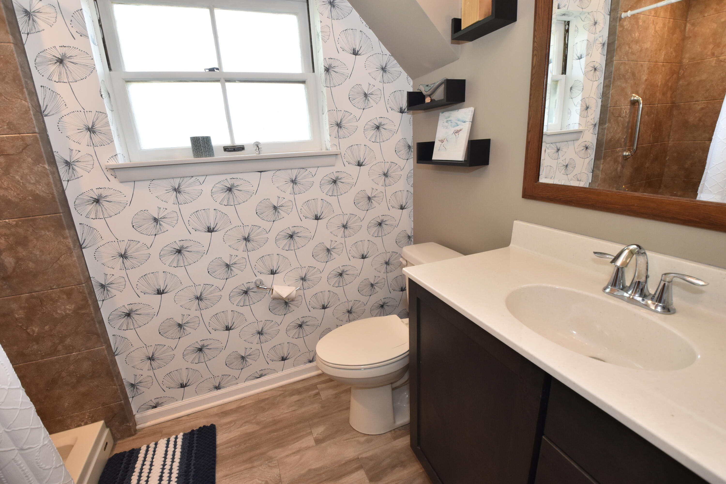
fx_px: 303
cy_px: 242
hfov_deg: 100.4
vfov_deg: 77.3
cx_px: 363
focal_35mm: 15
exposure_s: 1/60
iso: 800
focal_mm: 10
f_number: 7.1
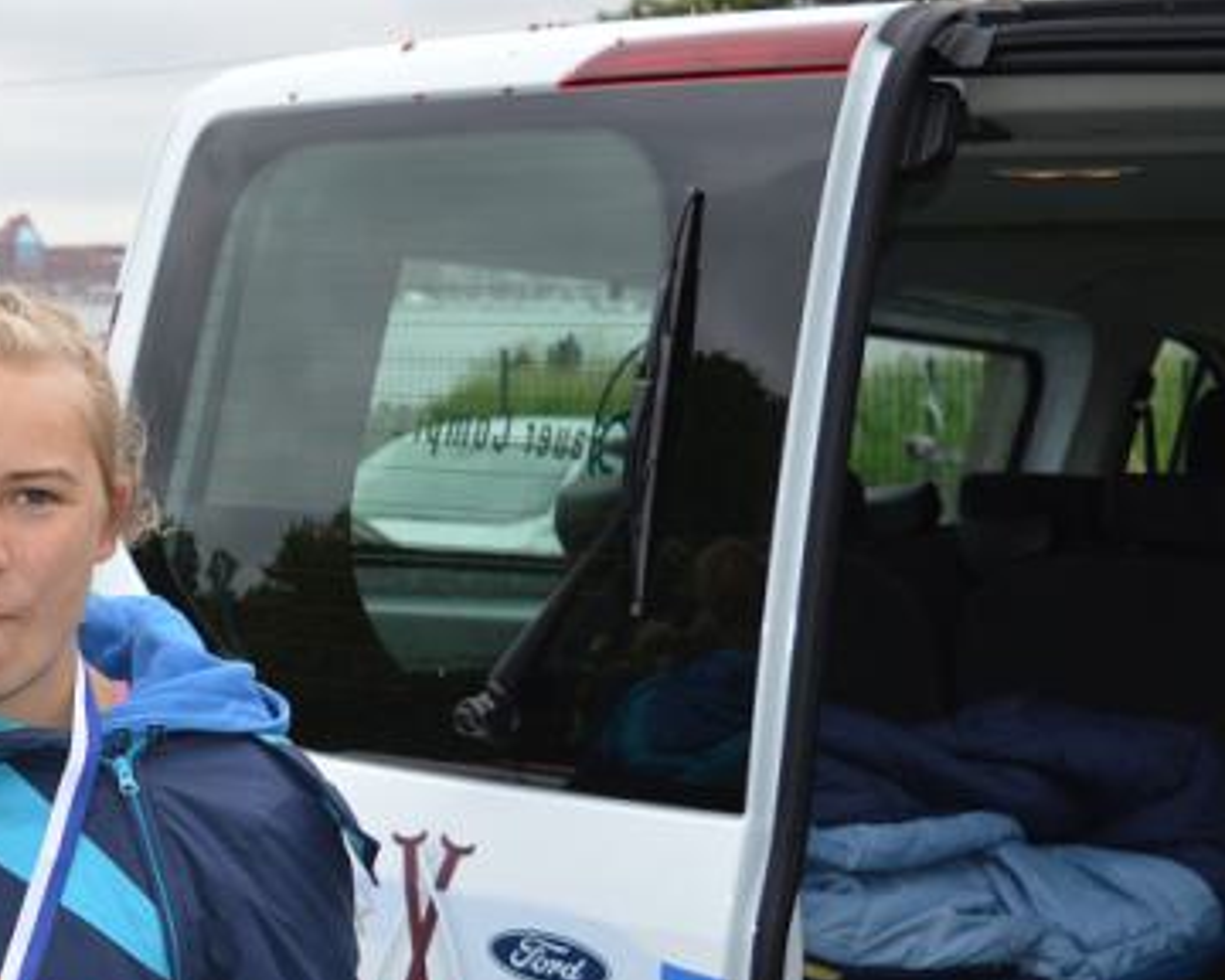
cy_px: 793
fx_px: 2719
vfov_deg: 20.2
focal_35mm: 75
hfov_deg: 24.2
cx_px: -24
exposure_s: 1/160
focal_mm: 24
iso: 100
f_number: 4
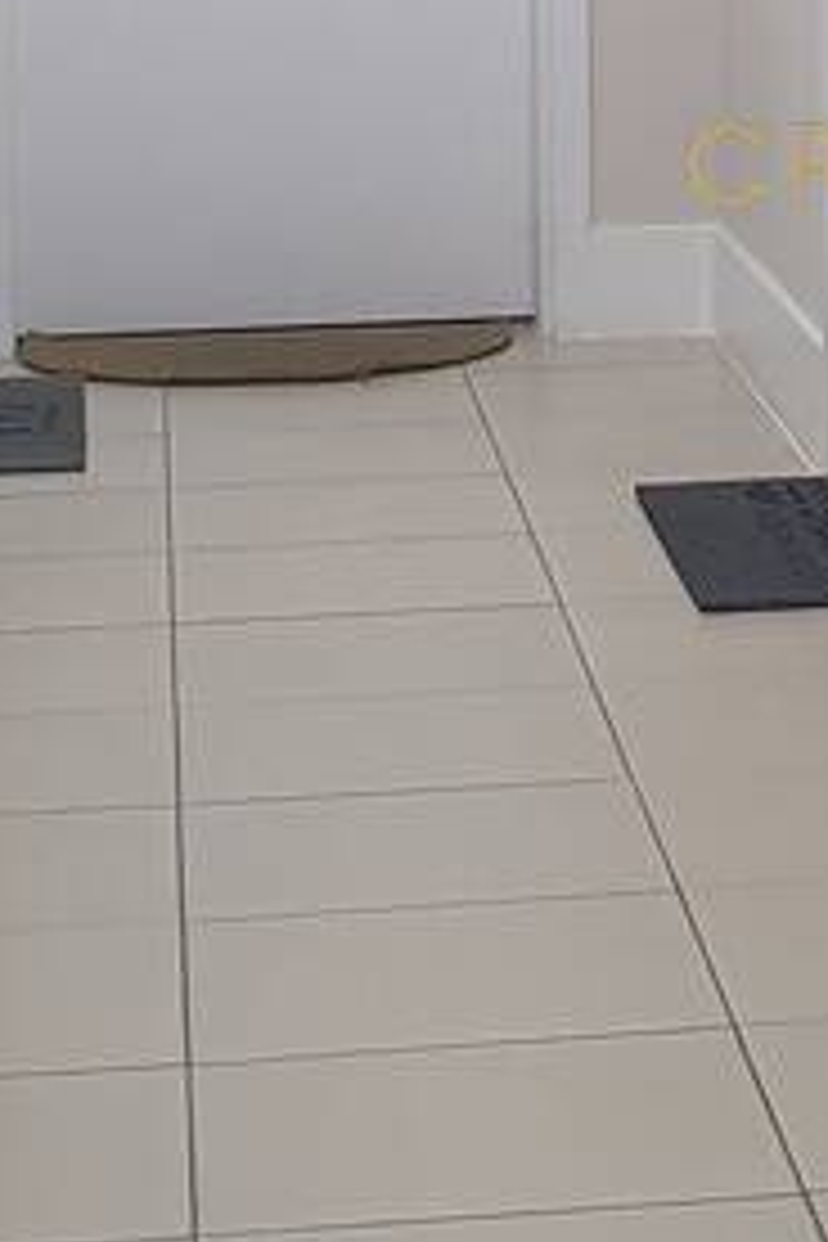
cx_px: 1256
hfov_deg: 9.5
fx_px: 4864
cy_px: -234
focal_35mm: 141
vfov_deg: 14.1
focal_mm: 4.32
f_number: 2.4
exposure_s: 1/120
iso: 200
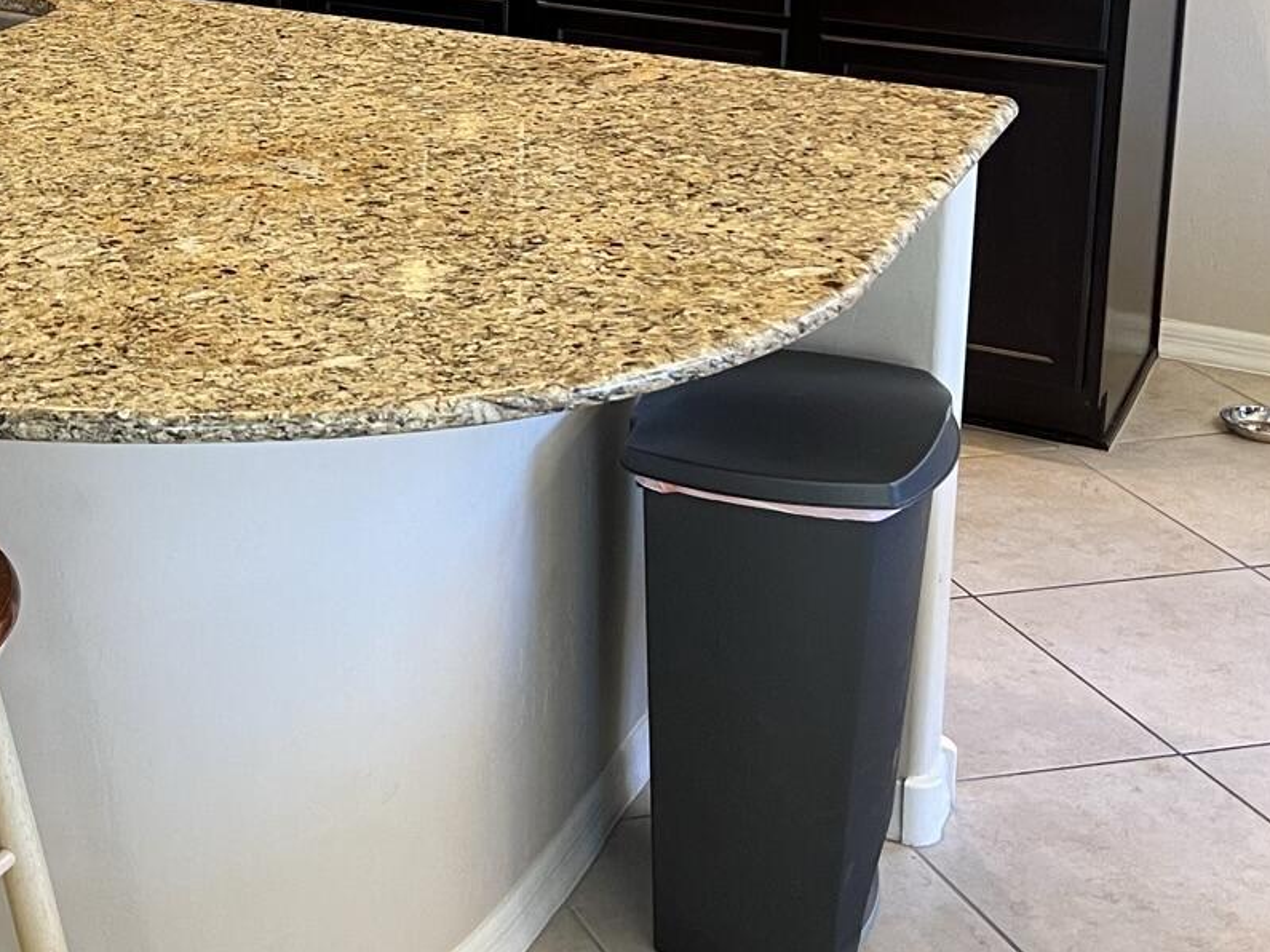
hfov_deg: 27.1
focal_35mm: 67
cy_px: -67
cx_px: -40
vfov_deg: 21.0
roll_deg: +1.5
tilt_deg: -10.5
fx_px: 2458
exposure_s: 1/60
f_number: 1.5
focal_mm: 5.7
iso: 160
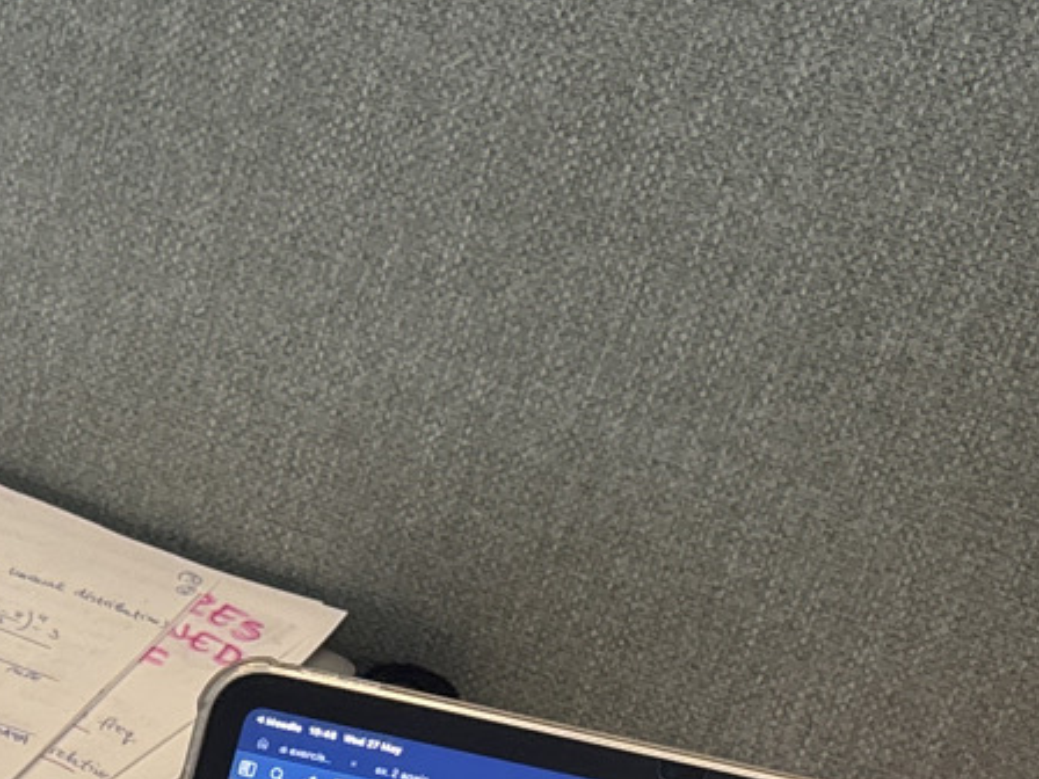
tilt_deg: -46.2
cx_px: -237
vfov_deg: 11.7
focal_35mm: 116
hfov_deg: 16.2
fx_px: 3482
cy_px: 1426
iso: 125
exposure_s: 1/121
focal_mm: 5.96
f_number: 1.6
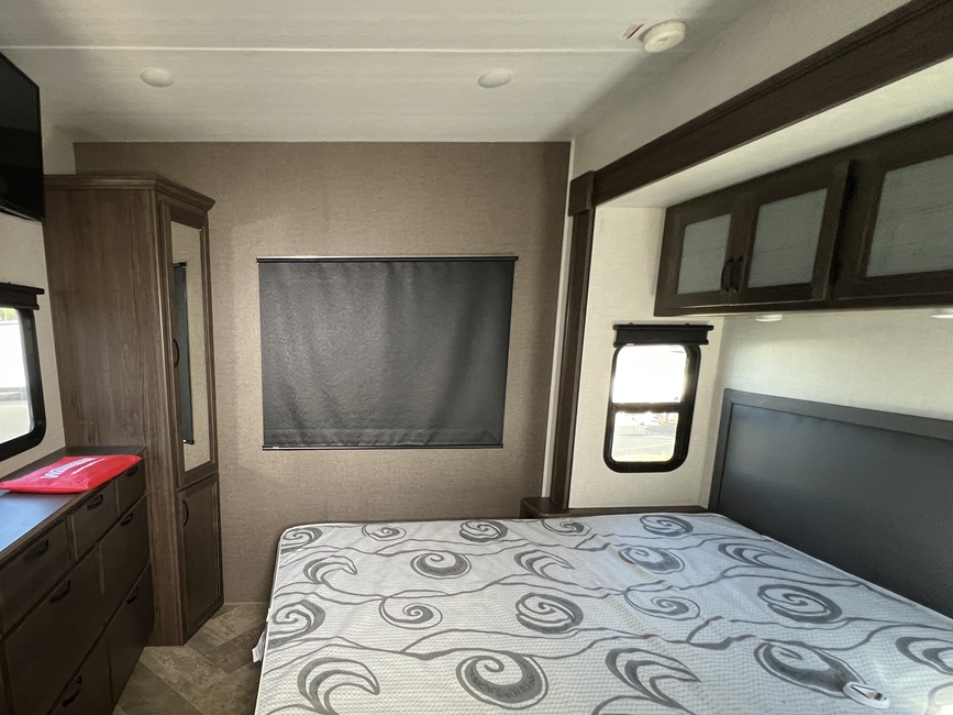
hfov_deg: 84.7
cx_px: 317
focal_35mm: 18
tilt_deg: -13.4
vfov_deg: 70.6
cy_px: 441
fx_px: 495
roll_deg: +0.2
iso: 250
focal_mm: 1.57
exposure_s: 1/60
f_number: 1.8
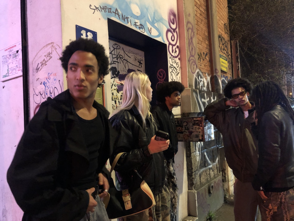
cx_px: 147
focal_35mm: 28
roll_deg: +3.5
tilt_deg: +3.2
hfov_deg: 63.4
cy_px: 110
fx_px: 238
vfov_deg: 49.7
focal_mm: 4
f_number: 1.8
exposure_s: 1/17
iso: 640
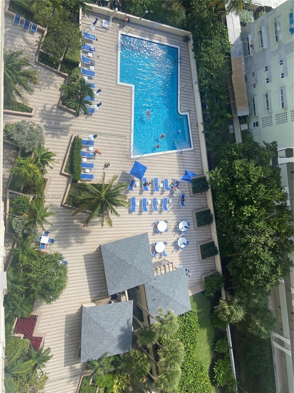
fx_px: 294
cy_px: 196
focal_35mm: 26
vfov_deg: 67.3
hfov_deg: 53.1
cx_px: 147
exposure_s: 1/1779
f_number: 1.8
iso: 32
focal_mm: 4.25
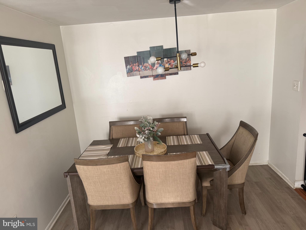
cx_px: 153
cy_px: 115
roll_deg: +5.4
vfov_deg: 56.8
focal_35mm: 24
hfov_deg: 71.6
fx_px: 212
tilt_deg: -12.5
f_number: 1.78
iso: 160
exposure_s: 1/121
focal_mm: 6.76
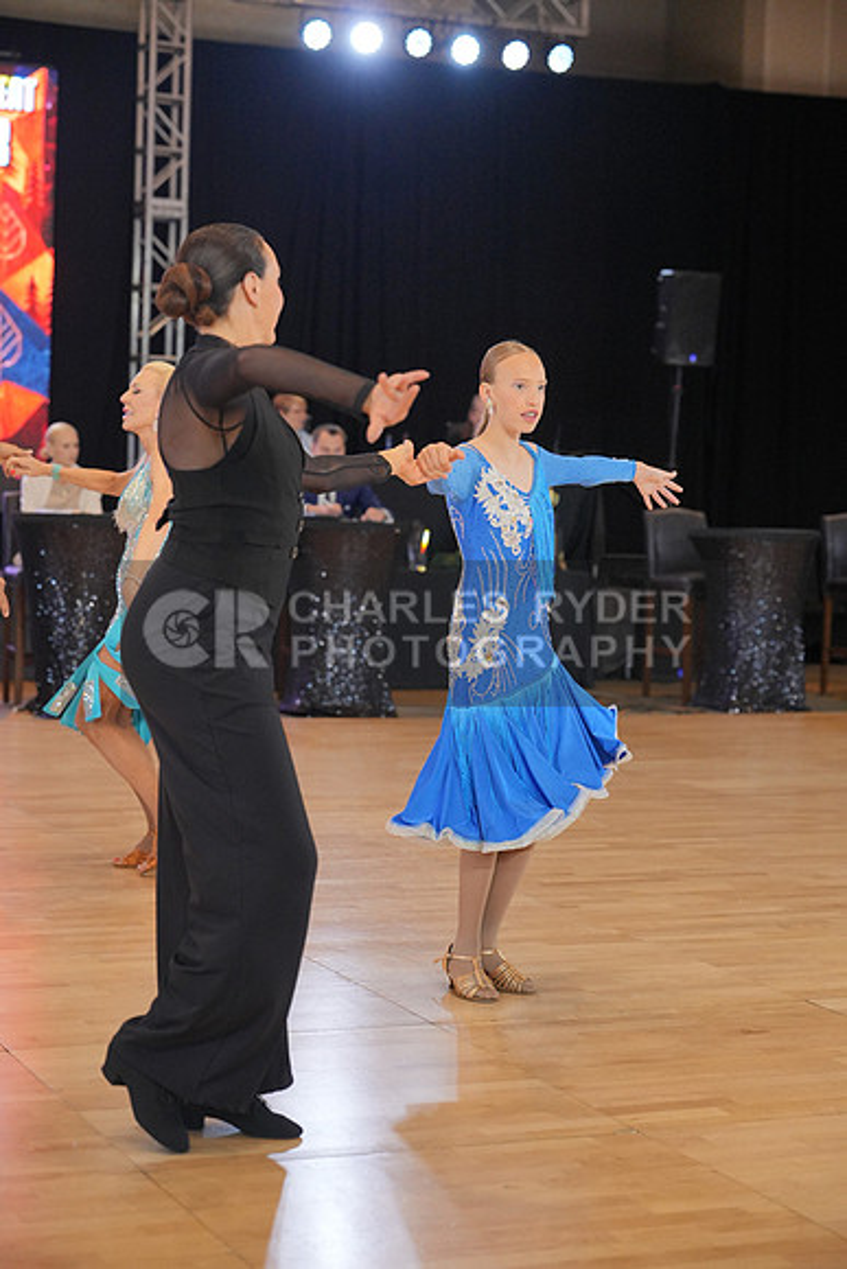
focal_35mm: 68
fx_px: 2398
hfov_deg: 20.0
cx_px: 424
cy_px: 634
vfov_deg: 29.6
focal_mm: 68
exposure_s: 1/500
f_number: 3.2
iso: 2500
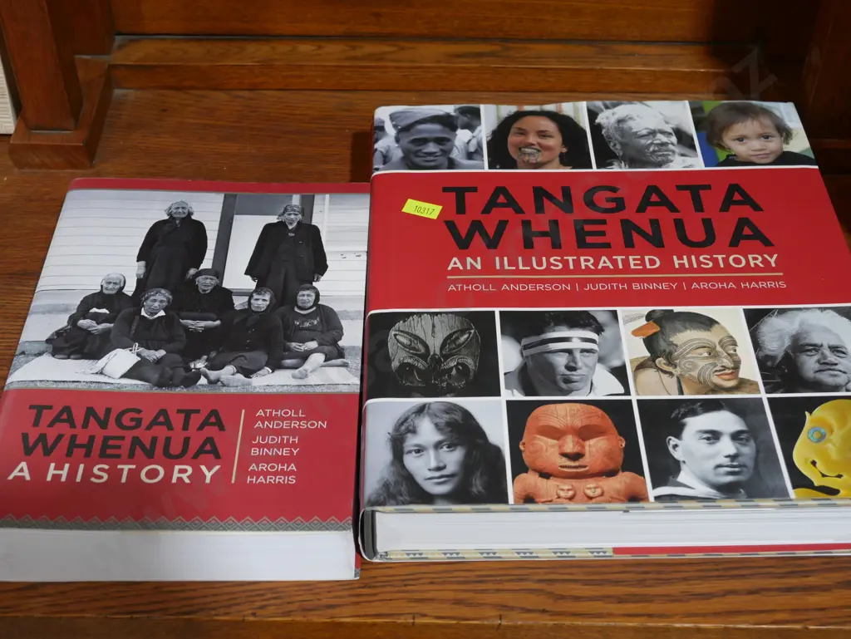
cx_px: 426
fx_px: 1230
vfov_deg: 29.1
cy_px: 320
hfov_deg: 38.2
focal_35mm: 50
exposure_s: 1/60
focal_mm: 25
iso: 640
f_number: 5.3
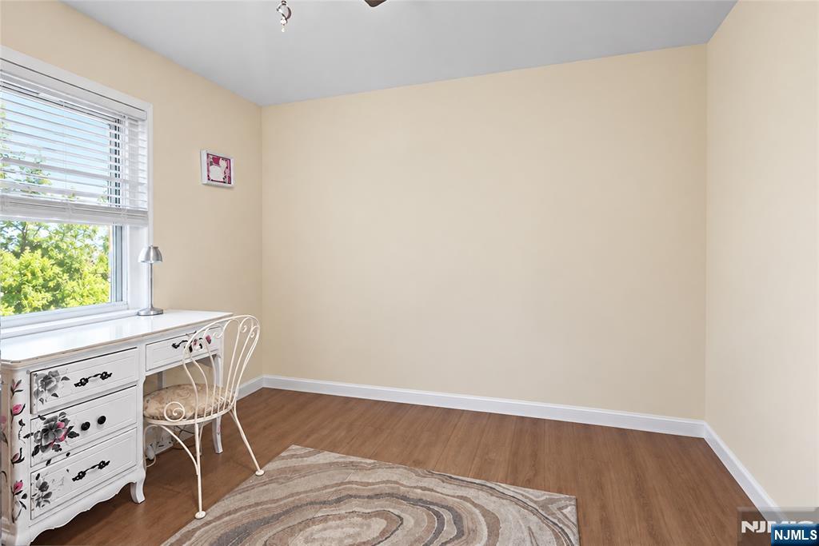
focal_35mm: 16
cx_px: 410
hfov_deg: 96.7
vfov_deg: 73.8
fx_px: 364
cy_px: 273
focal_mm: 16
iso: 2500
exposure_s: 1/6
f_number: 9
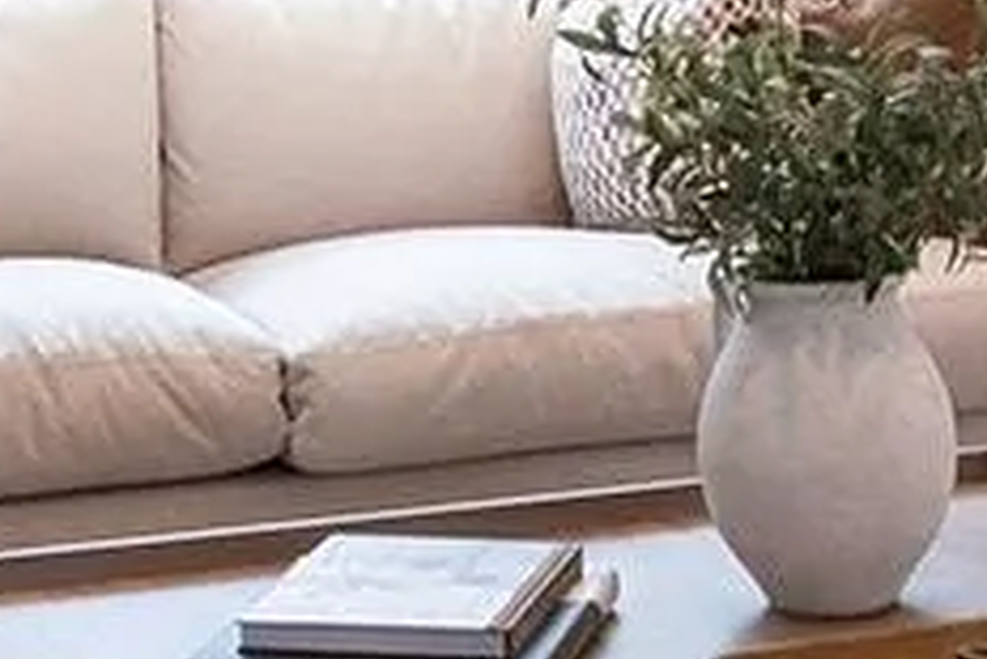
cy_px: -274
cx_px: 753
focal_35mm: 124
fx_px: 3402
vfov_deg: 10.7
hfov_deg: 16.4
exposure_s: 1/10
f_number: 16
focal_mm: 18
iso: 500
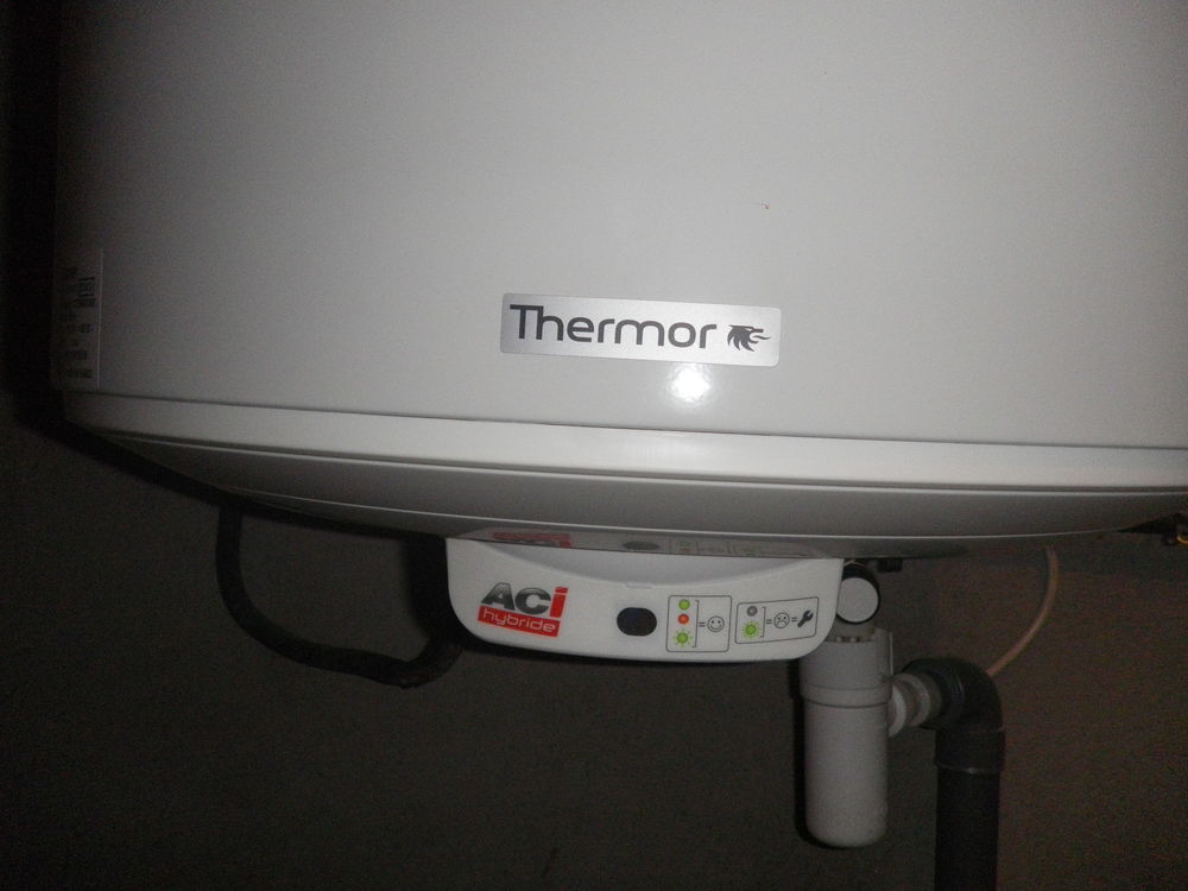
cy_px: 446
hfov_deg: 52.6
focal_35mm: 35
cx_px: 594
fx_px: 1201
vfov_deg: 40.7
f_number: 3.8
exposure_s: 1/60
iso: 250
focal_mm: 6.2
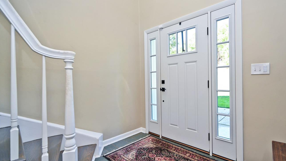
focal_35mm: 17
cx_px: 163
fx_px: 129
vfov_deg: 63.9
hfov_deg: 95.3
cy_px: 81
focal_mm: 14
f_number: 4
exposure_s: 1/60
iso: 220
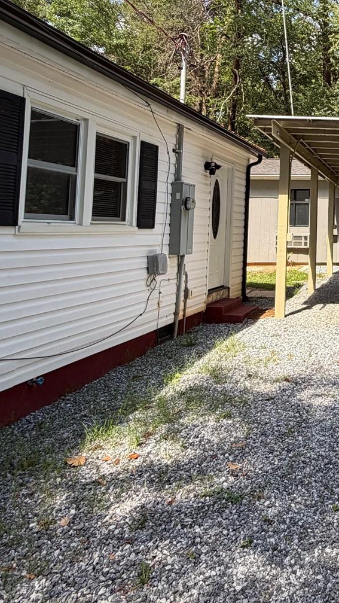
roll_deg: +0.4
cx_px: 389
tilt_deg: +5.8
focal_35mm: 31
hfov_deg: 32.4
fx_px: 495
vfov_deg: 60.7
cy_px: 188
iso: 64
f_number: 2.2
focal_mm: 2.22
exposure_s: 1/442
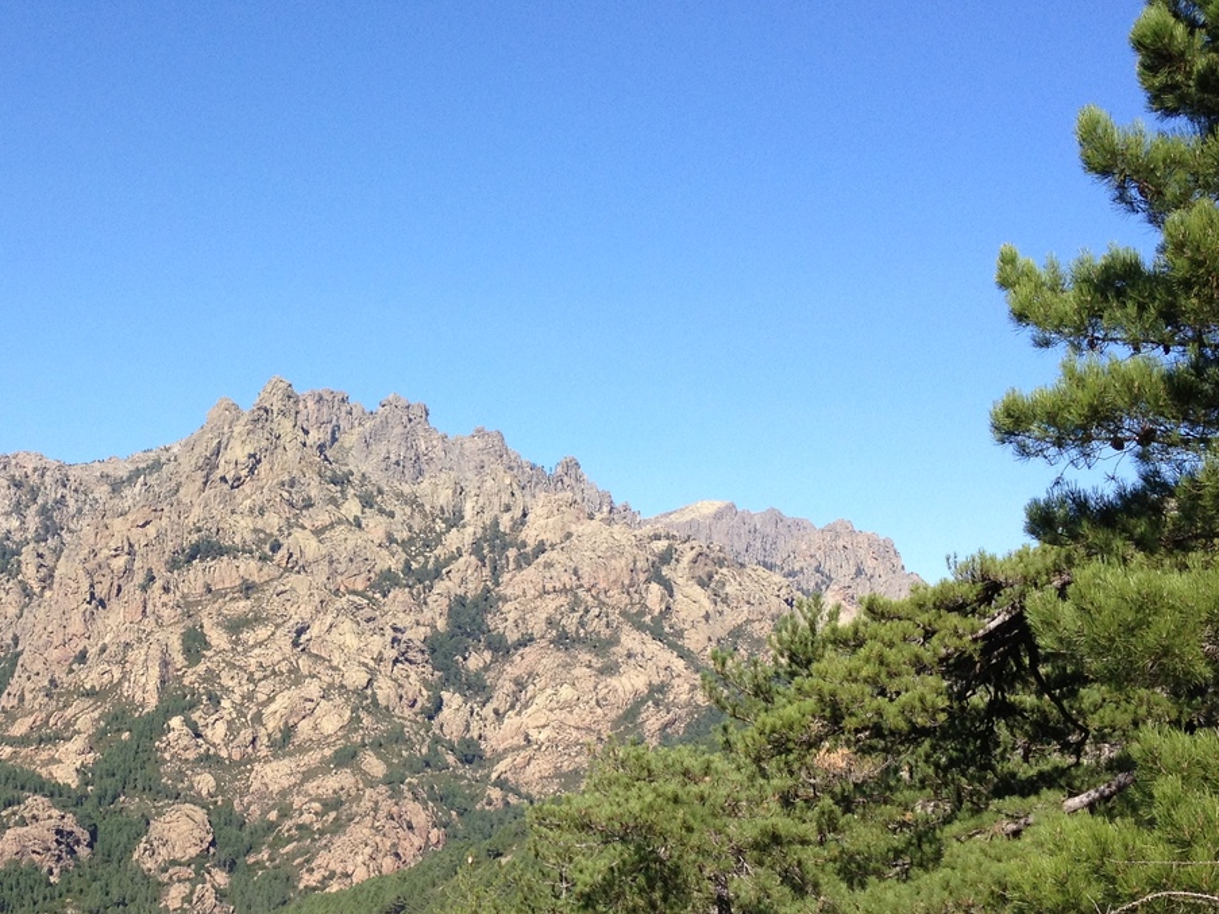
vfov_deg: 23.6
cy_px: 568
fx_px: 2183
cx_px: 344
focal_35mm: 62
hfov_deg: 30.8
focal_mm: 4.28
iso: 64
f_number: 2.4
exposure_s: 1/1284
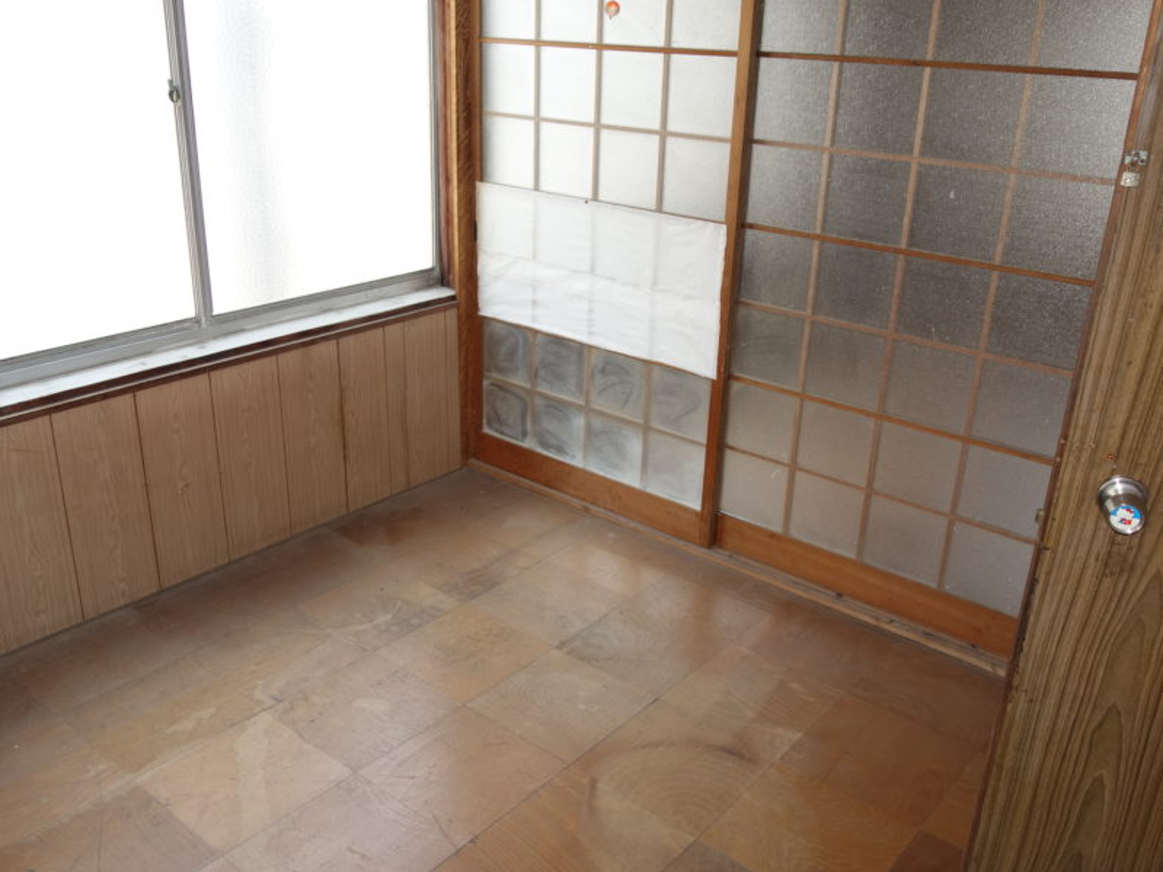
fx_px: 1041
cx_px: 556
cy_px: 429
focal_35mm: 31
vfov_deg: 45.4
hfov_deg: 58.3
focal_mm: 10.4
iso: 125
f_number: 2.8
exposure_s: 1/100
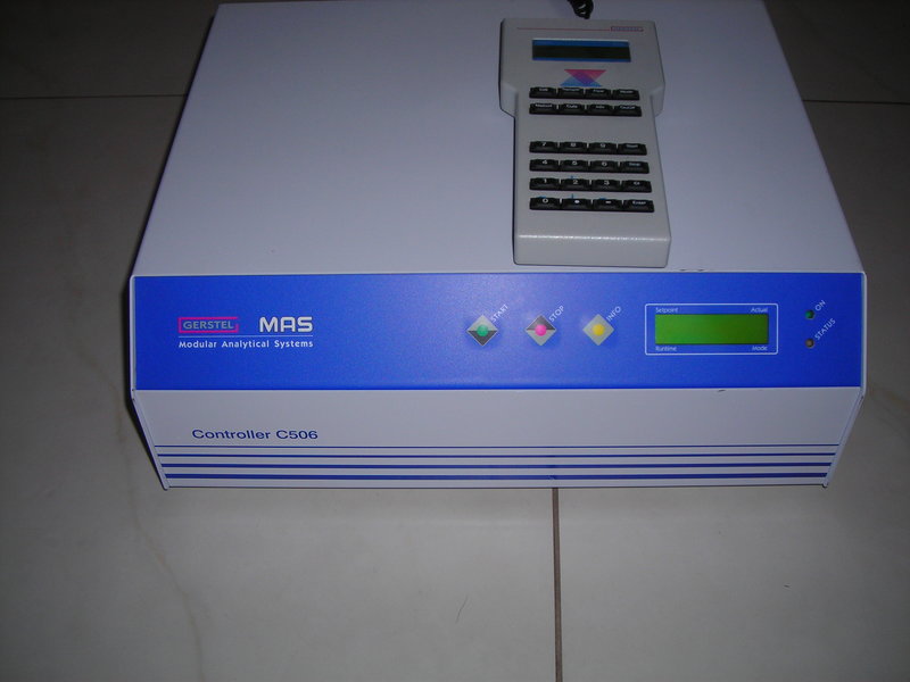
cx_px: 455
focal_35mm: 41
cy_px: 341
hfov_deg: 45.8
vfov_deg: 35.1
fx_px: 1078
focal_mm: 6.8
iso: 50
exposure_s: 1/60.1
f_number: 3.3
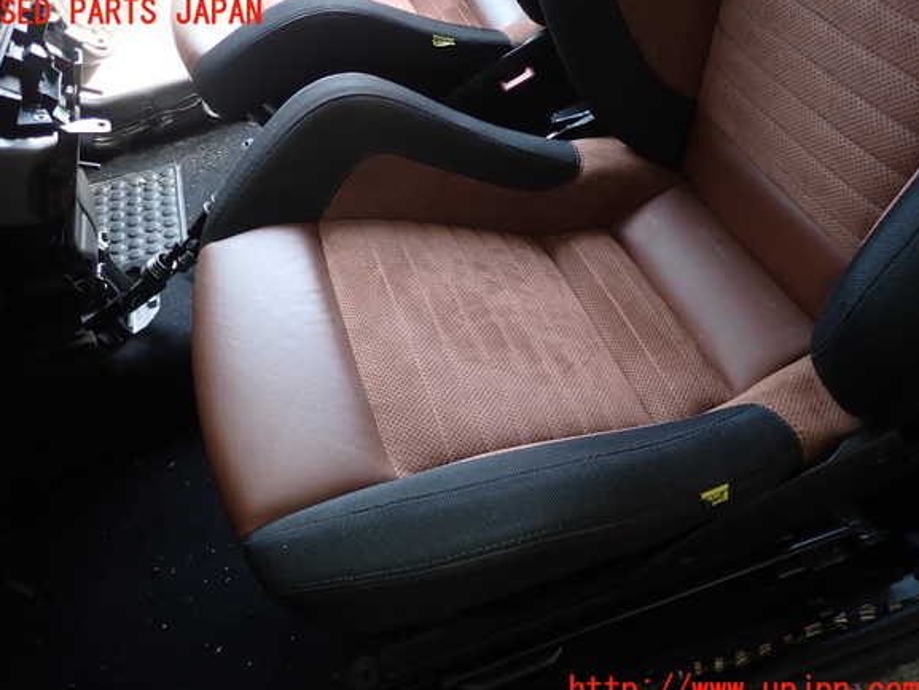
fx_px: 690
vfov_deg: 53.1
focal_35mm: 26
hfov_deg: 67.3
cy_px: 352
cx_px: 451
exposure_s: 1/60
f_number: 2
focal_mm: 4.5
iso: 125
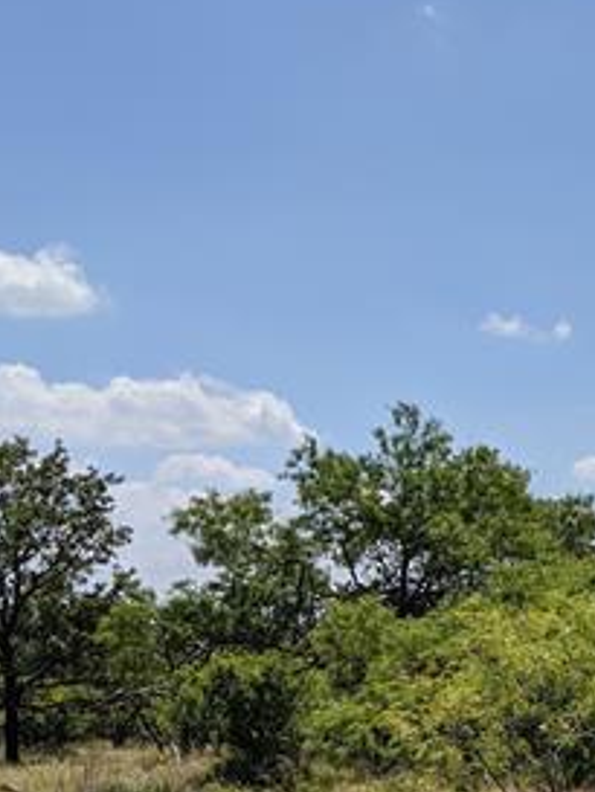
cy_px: 841
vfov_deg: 24.2
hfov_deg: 18.2
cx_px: 760
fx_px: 1740
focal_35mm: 76
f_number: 1.73
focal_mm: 4.38
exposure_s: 1/4695
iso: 54
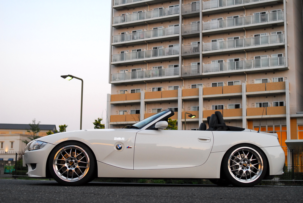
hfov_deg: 37.8
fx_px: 443
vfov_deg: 25.9
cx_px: 152
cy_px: 102
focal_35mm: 52
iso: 640
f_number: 2.8
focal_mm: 35
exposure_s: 1/250
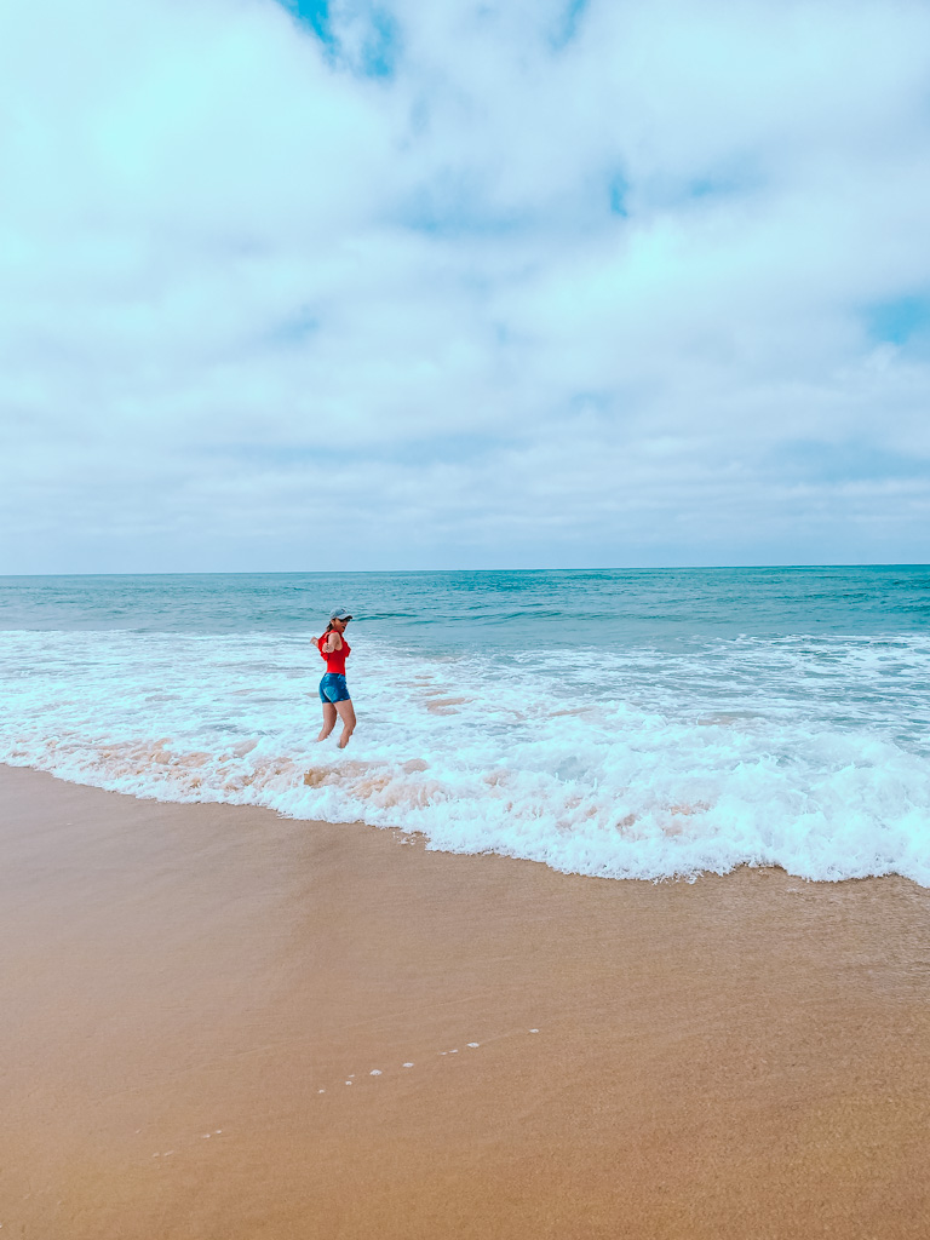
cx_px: 465
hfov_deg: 53.1
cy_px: 620
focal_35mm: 26
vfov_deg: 67.3
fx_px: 931
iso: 32
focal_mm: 4.25
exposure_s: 1/7700
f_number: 1.8
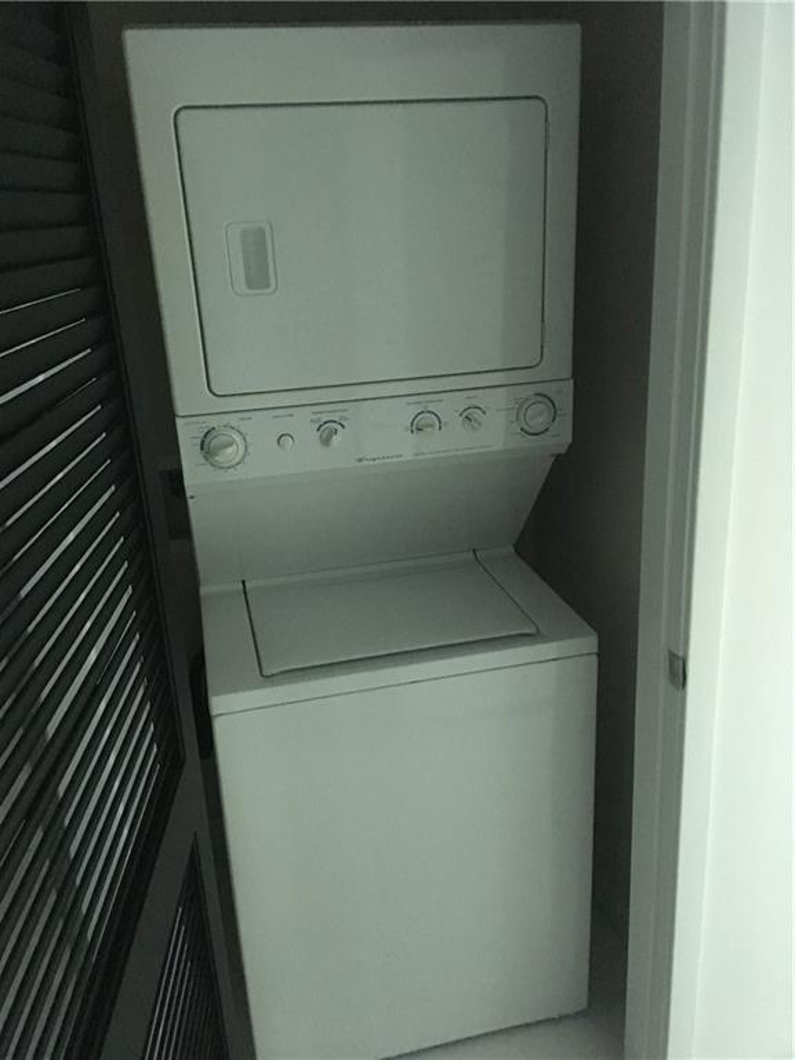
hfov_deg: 48.2
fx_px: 888
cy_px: 530
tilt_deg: -20.7
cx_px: 398
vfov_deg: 61.7
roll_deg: +1.9
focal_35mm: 29
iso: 320
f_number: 2.2
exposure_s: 1/15
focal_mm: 4.15
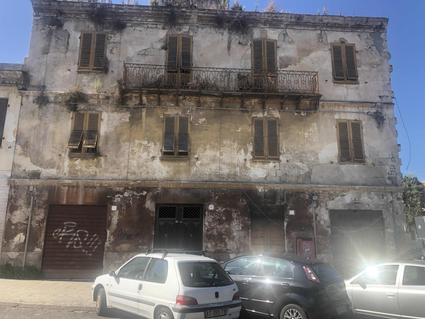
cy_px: 160
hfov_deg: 63.4
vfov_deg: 49.7
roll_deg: -0.5
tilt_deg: +13.9
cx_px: 212
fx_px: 344
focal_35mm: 28
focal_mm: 3.99
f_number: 1.8
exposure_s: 1/774
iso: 20
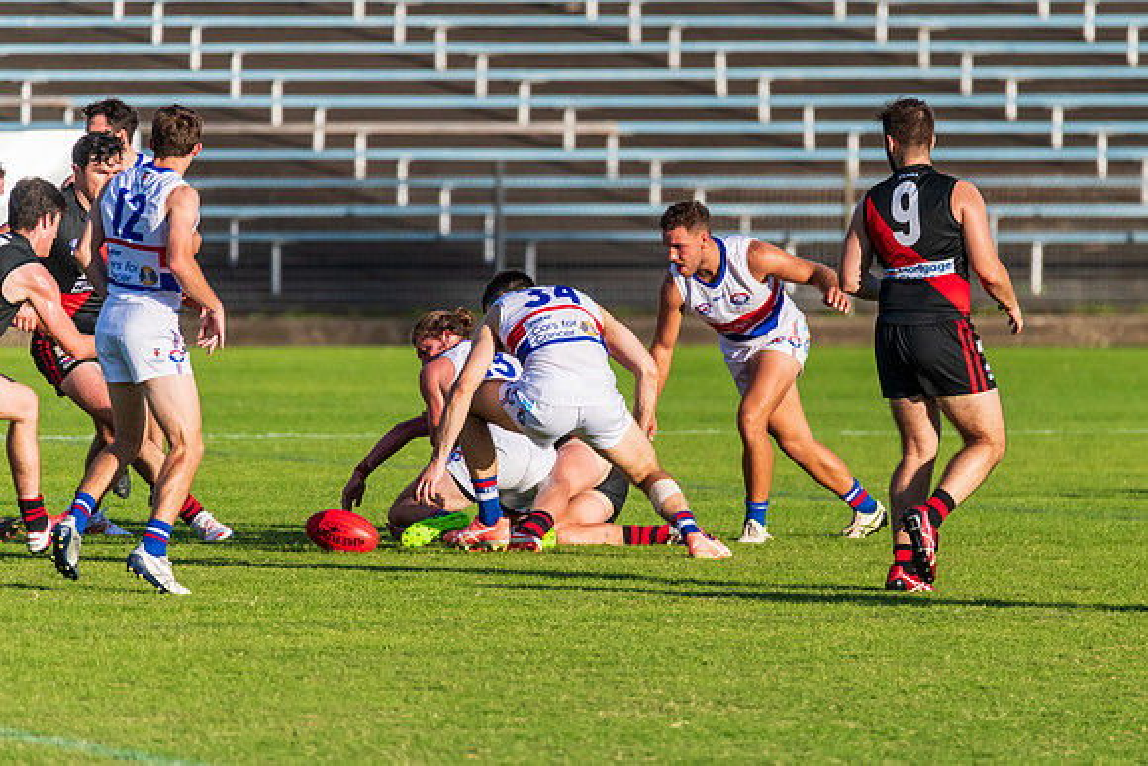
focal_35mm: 695
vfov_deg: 2.0
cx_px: 665
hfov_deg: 3.0
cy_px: 322
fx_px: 22172
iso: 1000
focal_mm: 600
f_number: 6.3
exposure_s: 1/5000
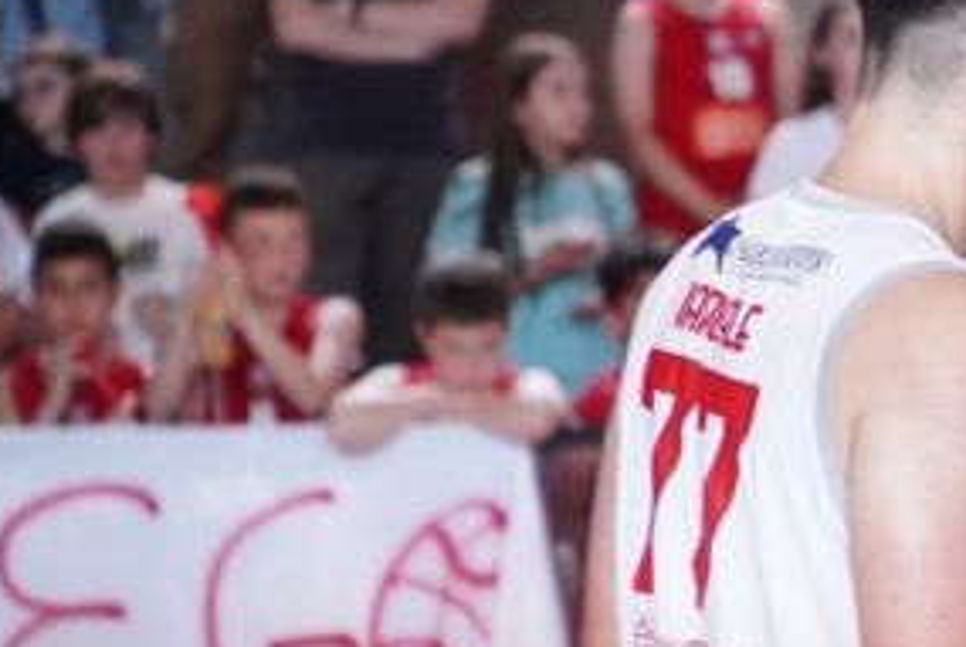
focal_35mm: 441
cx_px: 1305
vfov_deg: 3.1
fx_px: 11863
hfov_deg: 4.6
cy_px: 373
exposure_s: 1/800
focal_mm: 105
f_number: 4
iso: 5000
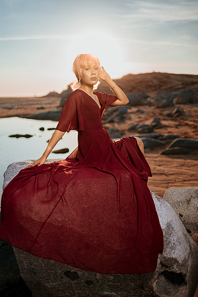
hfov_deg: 37.9
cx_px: 99
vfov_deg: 54.4
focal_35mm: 35
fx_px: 289
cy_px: 148
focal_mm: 35
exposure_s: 1/8000
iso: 100
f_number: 1.4
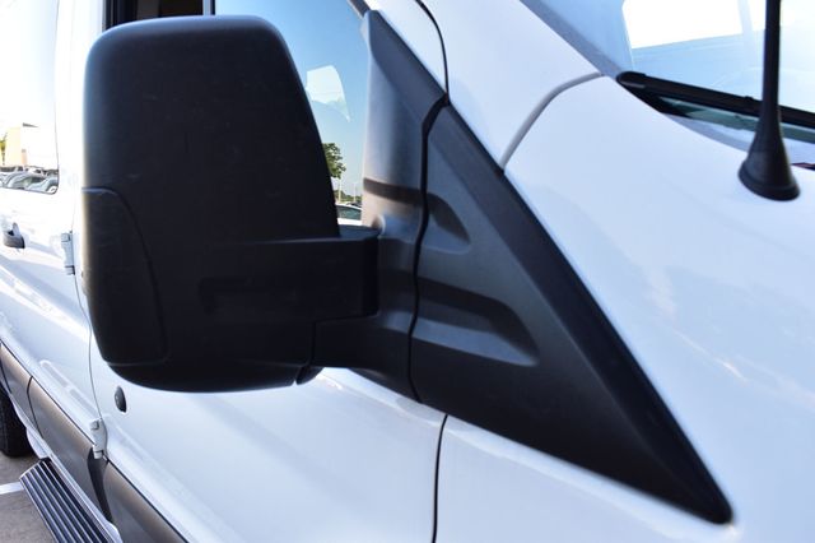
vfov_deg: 41.7
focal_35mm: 32
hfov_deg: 59.5
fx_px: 713
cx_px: 408
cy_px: 272
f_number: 9
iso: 400
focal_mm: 21
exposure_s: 1/100
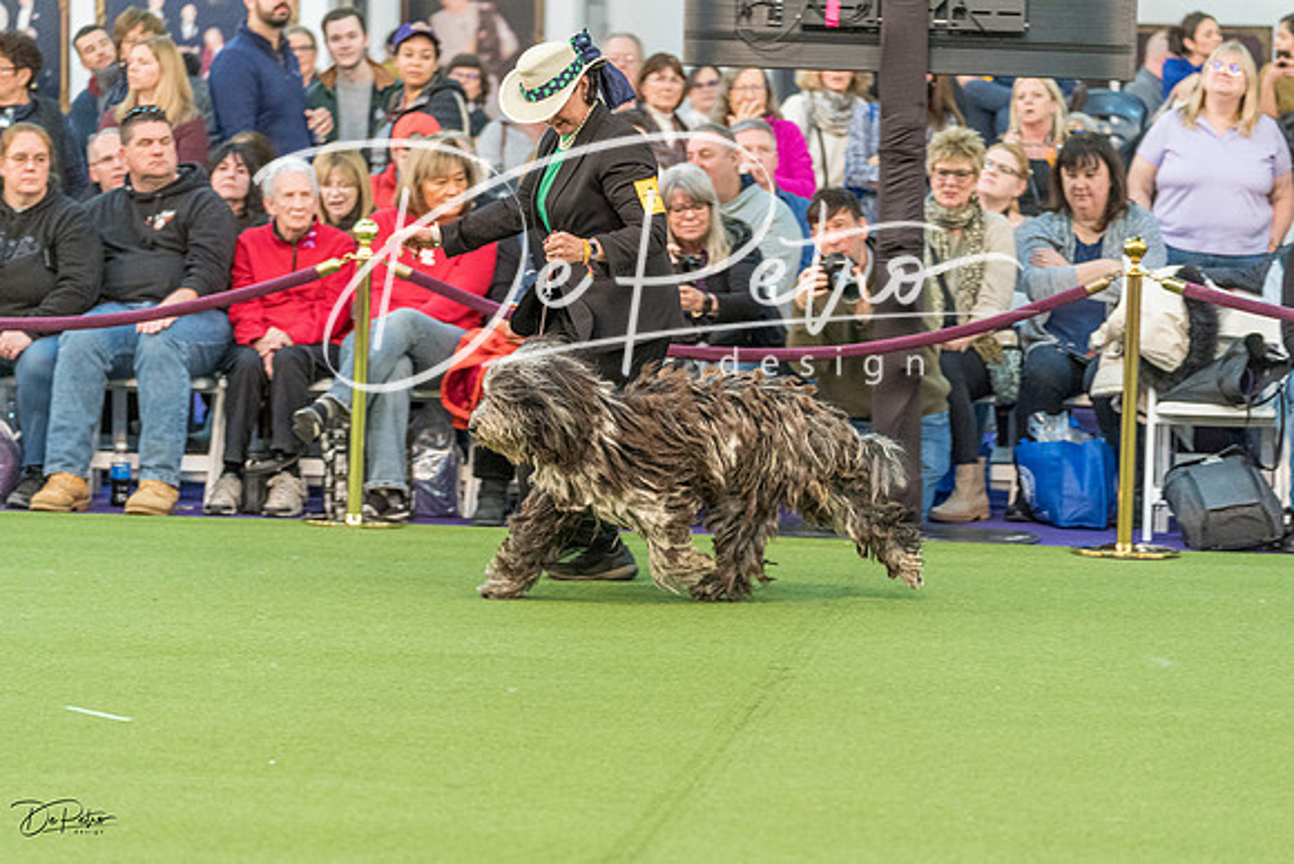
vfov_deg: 10.6
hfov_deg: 15.8
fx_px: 4674
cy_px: 432
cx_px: 647
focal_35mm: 130
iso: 6400
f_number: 2.8
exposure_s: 1/320
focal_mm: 130
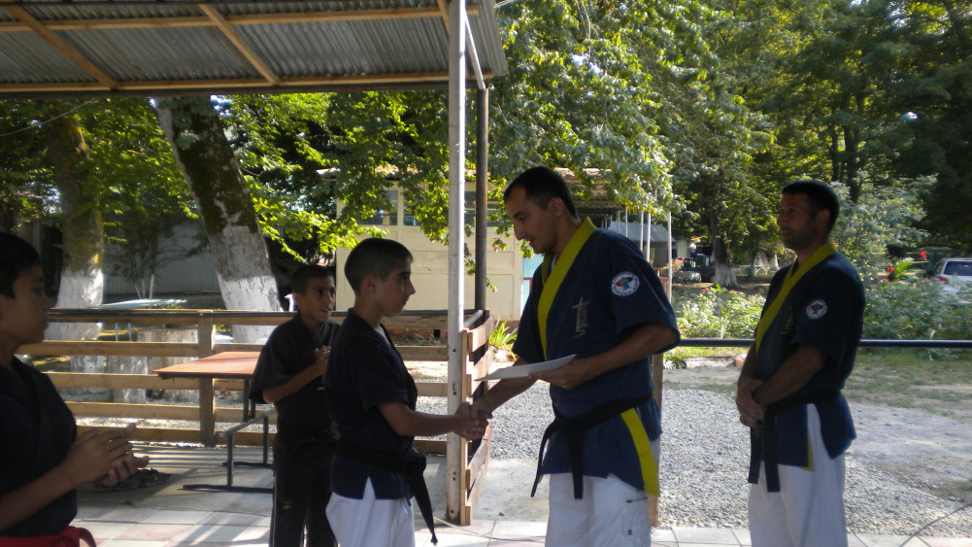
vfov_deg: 30.4
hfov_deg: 51.6
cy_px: 315
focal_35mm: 39
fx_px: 1005
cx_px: 479
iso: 80
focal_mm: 6.3
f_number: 3.1
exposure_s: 1/178
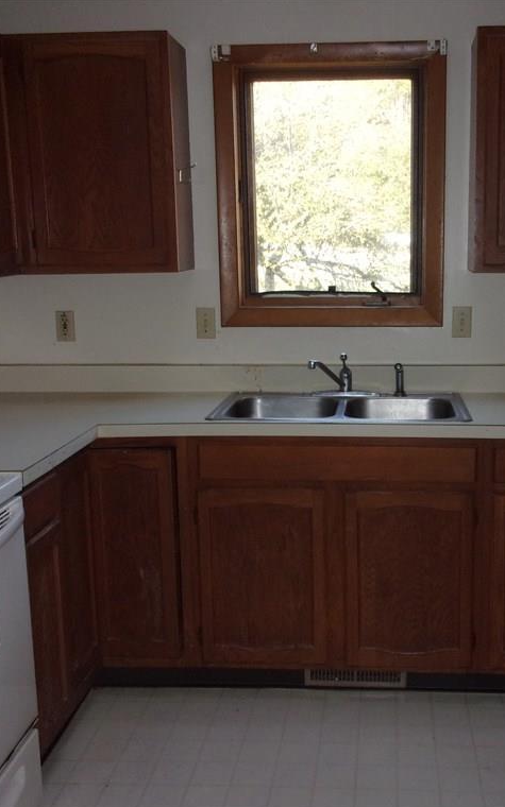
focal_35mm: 40
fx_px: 881
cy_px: 406
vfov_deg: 49.3
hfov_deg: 31.7
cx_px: 350
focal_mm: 5.1
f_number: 3.9
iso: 200
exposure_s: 1/34
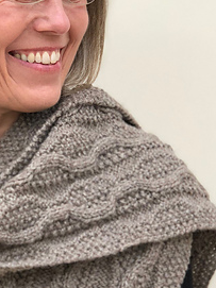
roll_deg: +0.1
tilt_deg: -11.6
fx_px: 1024
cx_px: 54
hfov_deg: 12.0
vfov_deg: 16.0
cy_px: 176
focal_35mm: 123
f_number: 2.4
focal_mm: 6
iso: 40
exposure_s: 1/50
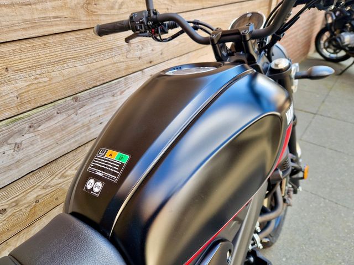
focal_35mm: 23
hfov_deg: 73.9
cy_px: 132
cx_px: 177
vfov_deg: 58.9
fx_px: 235
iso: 50
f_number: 1.8
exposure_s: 1/180
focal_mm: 5.4
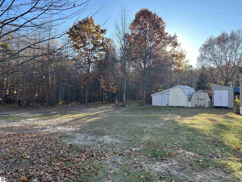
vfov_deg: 53.1
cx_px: 121
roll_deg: -1.4
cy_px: 91
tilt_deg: +3.7
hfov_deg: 67.3
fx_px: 182
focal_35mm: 26
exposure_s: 1/683
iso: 50
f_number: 1.5
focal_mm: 5.7
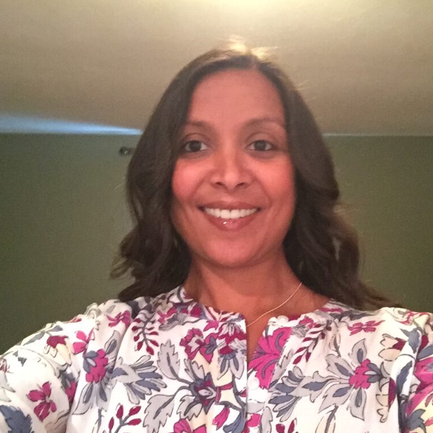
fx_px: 524
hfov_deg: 44.9
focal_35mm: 37
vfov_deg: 44.9
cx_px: 231
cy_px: 215
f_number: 2.2
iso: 500
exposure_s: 1/15
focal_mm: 2.65
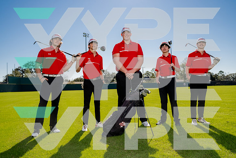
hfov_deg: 60.3
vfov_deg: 42.3
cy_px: 79
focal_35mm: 31
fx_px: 203
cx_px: 118
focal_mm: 31
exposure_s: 1/250
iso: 100
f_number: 8
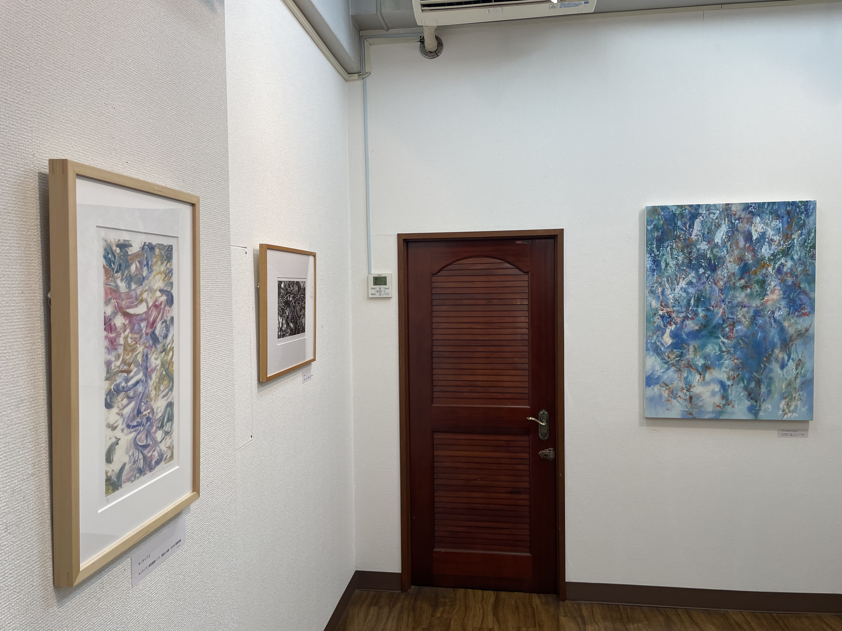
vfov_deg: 53.1
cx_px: 421
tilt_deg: -3.2
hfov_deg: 67.3
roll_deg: +0.5
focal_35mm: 26
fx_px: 632
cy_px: 316
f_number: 1.6
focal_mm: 4.2
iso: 50
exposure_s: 1/100
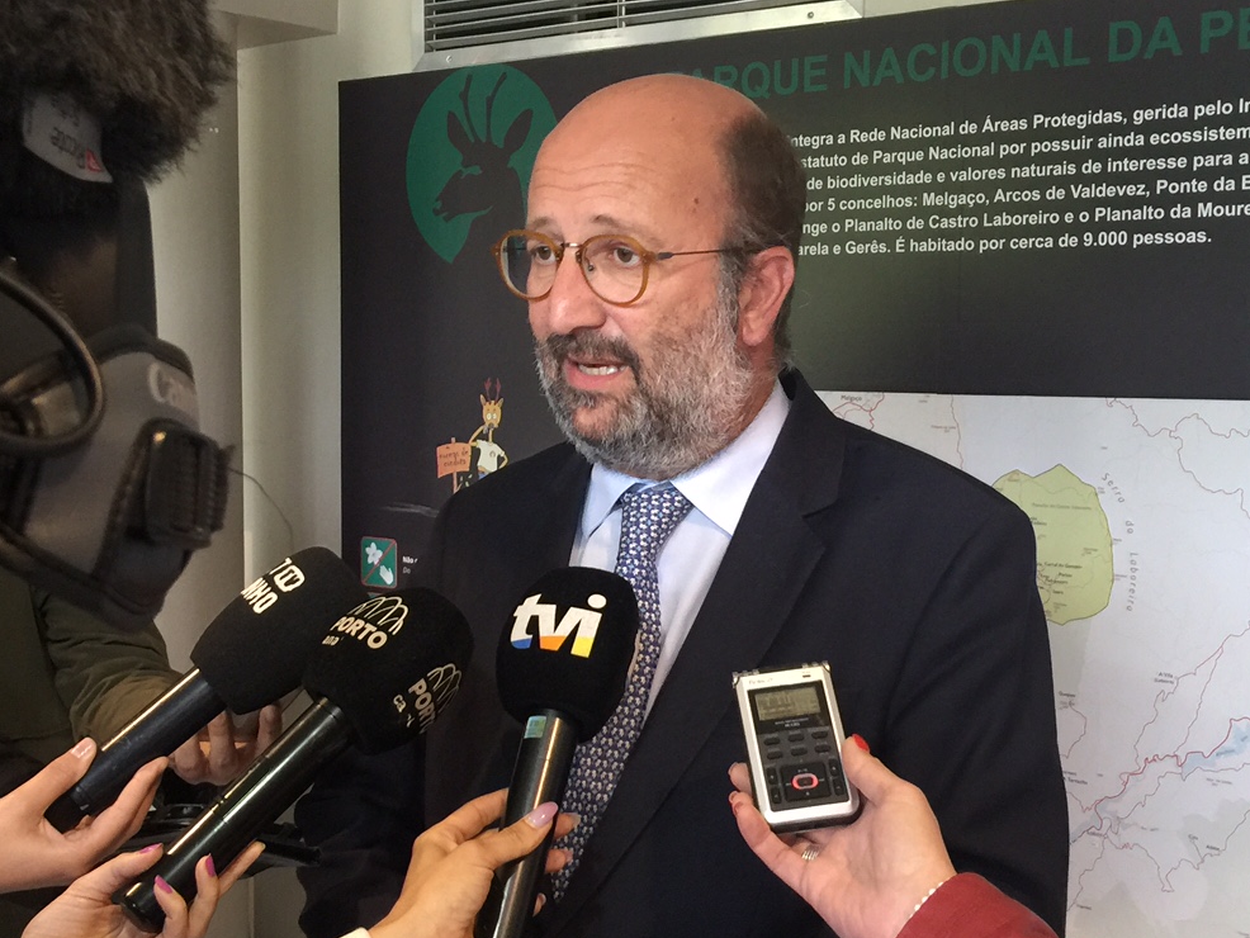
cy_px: 512
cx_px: 578
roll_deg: -1.1
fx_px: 1734
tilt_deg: -4.5
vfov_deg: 30.3
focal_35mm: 48
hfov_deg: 39.6
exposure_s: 1/17
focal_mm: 4.15
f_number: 2.2
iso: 80
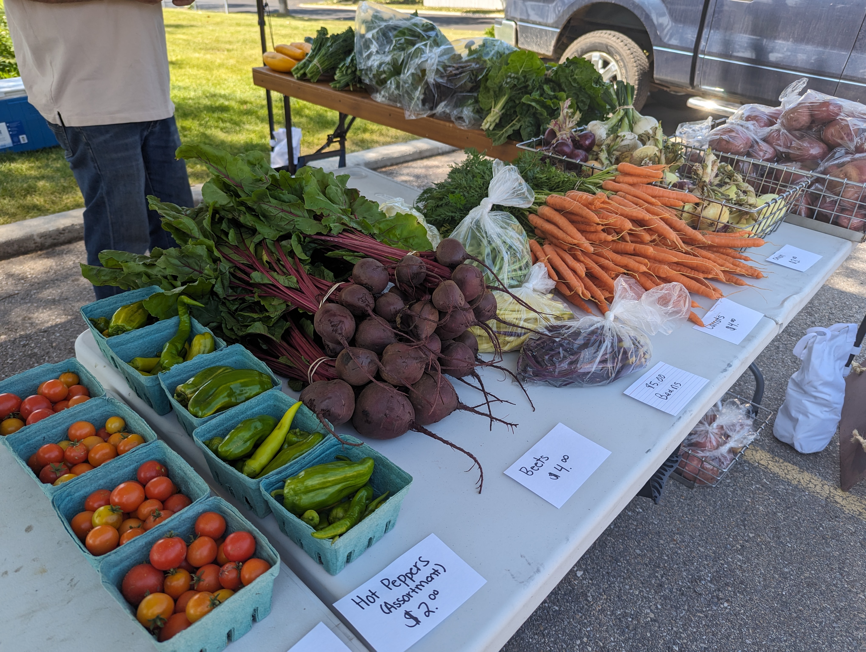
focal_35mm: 24
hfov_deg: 71.5
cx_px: 433
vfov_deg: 56.9
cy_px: 326
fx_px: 601
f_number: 1.85
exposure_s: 1/363
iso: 31
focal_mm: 6.81
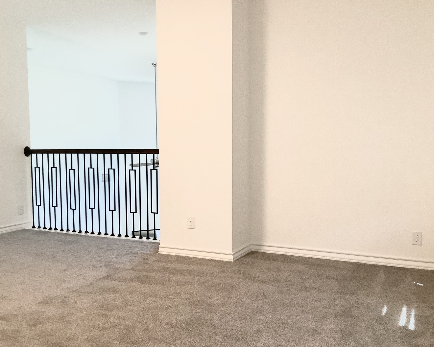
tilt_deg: -4.0
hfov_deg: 54.2
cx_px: 229
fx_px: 424
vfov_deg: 44.5
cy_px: 174
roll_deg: +0.0
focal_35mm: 33
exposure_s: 1/60
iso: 200
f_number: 2.4
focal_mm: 3.3
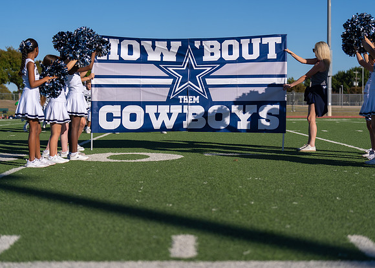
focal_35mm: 75
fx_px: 795
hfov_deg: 26.5
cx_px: 188
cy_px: 134
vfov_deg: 19.1
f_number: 2.8
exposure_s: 1/4000
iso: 100
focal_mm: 70
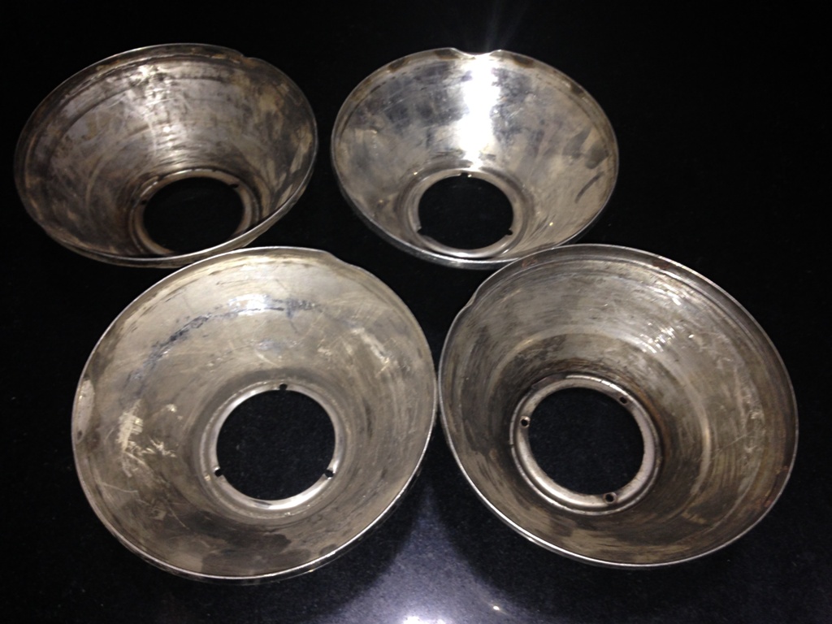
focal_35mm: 33
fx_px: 793
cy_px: 312
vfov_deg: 42.9
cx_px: 416
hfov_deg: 55.4
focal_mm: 4.12
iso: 80
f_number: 2.4
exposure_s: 1/17
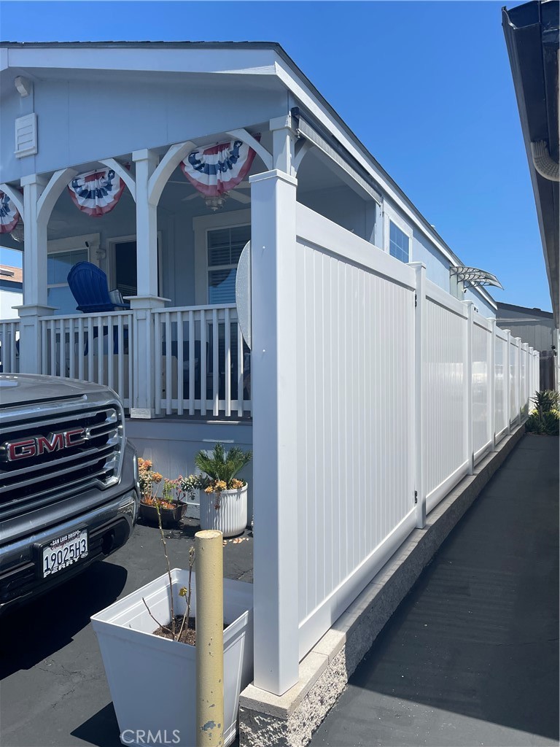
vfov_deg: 67.3
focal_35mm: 26
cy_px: 374
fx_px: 561
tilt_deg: +0.0
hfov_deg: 53.1
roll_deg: +1.0
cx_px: 280
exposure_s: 1/4651
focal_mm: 4.2
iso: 32
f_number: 1.6
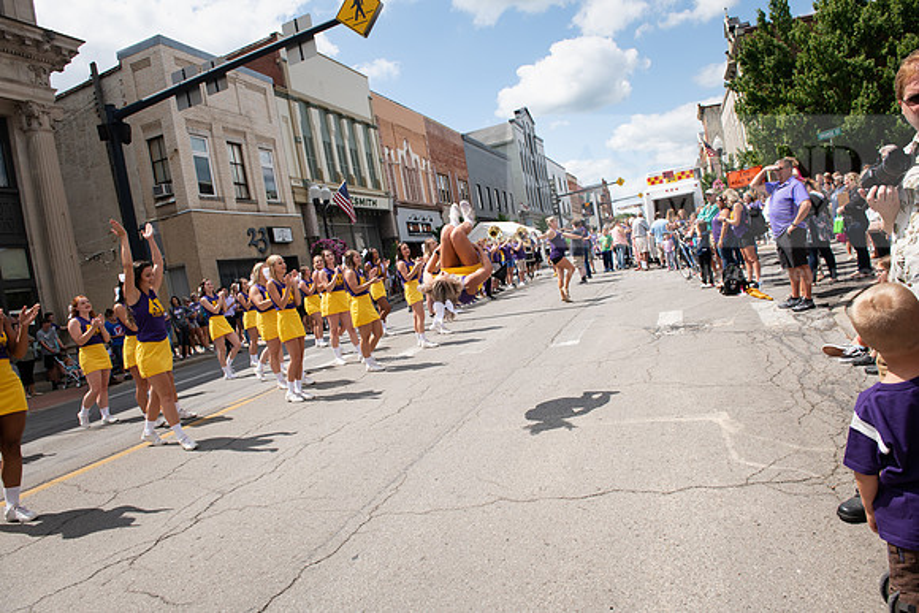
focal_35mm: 24
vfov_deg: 53.2
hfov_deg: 73.7
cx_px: 460
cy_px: 306
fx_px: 613
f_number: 7.1
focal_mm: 24
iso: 200
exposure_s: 1/500
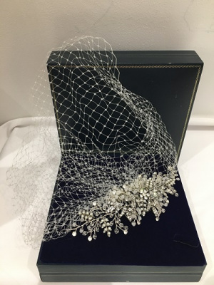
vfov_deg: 61.7
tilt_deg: -37.7
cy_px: 142
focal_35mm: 29
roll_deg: +1.4
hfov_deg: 48.2
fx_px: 239
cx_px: 107
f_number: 2.2
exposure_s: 1/33
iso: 160
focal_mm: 4.15
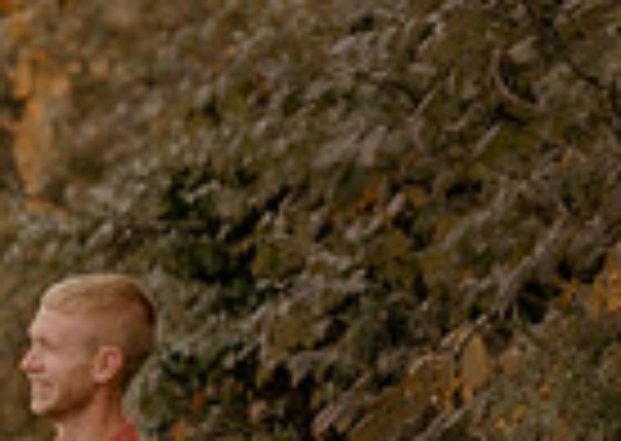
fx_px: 6619
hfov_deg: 5.2
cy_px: 626
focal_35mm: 376
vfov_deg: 3.8
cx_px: -724
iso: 125
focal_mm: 85
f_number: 2.8
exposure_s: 1/800
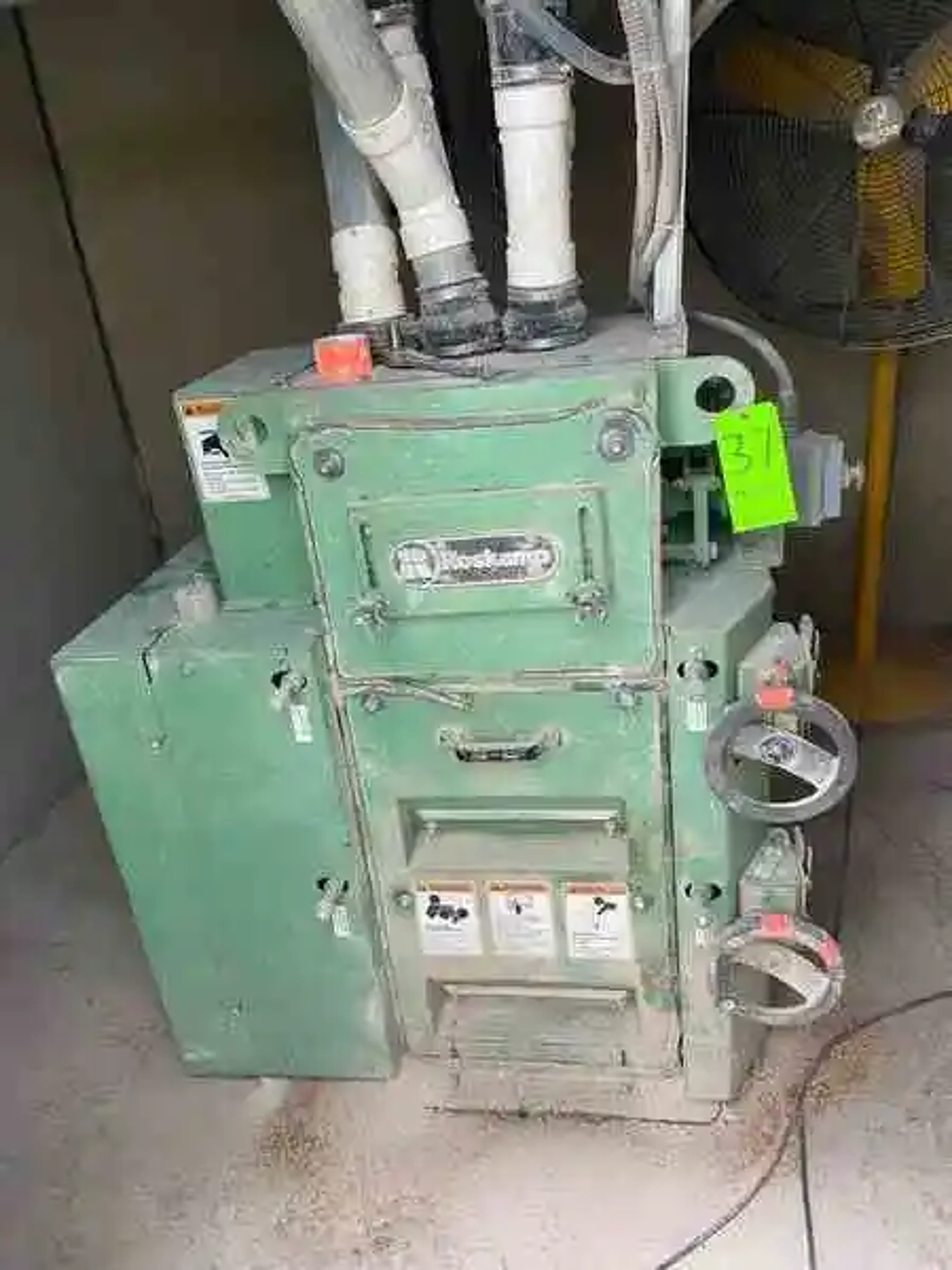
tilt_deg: -21.6
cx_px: 476
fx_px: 953
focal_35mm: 26
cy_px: 635
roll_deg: +8.0
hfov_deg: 53.1
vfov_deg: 67.3
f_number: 1.8
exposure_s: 1/96
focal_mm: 4.25
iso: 125
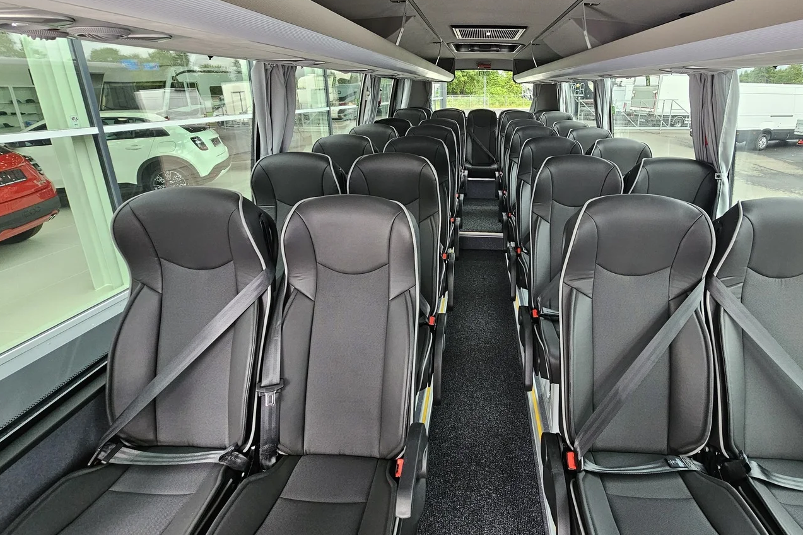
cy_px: 218
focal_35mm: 17
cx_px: 468
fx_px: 379
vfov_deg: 69.8
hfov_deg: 92.5
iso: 200
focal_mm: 2.2
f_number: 2.2
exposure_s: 1/50
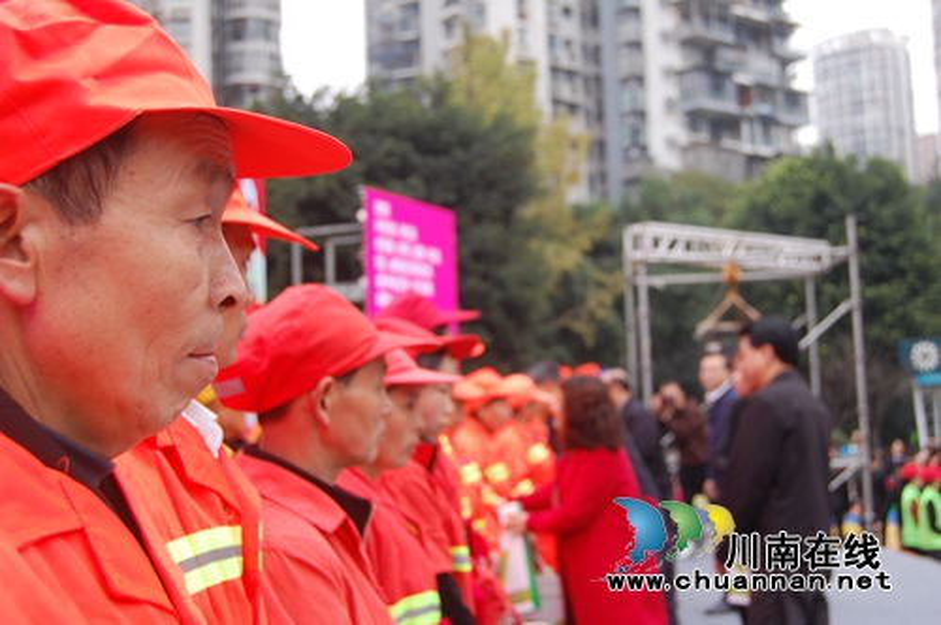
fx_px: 1214
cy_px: 312
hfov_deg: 42.4
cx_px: 470
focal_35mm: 46
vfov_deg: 28.9
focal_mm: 31
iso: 400
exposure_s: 1/100
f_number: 5
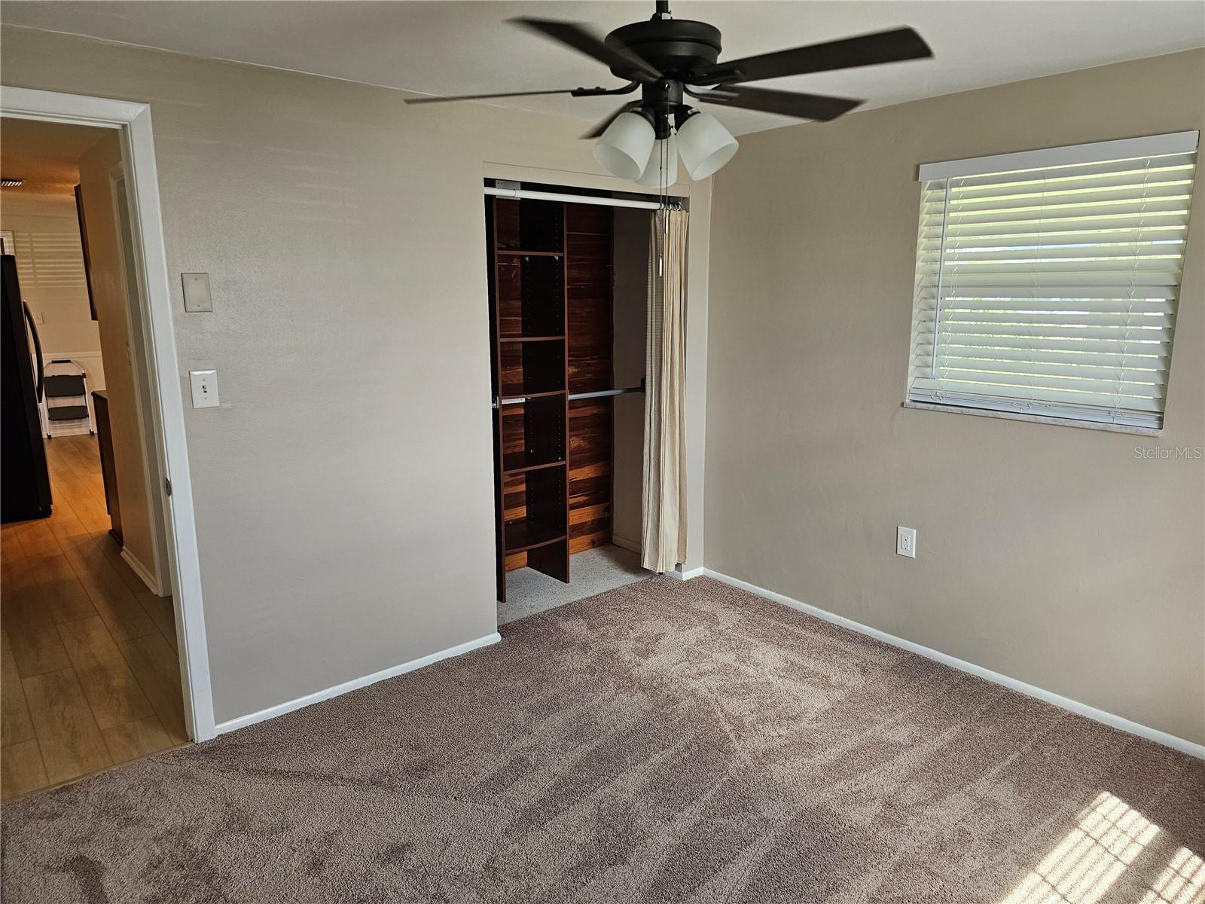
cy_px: 452
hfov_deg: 73.9
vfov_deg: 58.9
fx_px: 801
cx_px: 602
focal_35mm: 23
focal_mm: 6.3
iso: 200
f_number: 1.7
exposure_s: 1/120
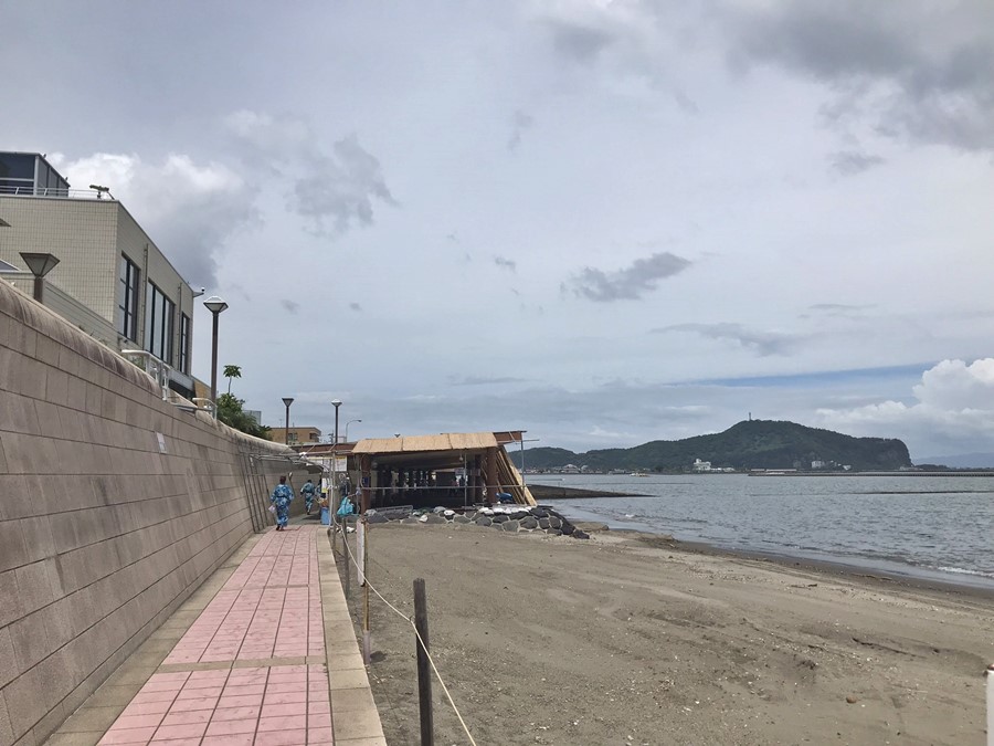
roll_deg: +0.2
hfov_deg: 63.4
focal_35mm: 28
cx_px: 497
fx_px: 804
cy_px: 373
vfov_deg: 49.7
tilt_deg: +5.2
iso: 20
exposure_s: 1/6410
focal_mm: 3.99
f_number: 1.8
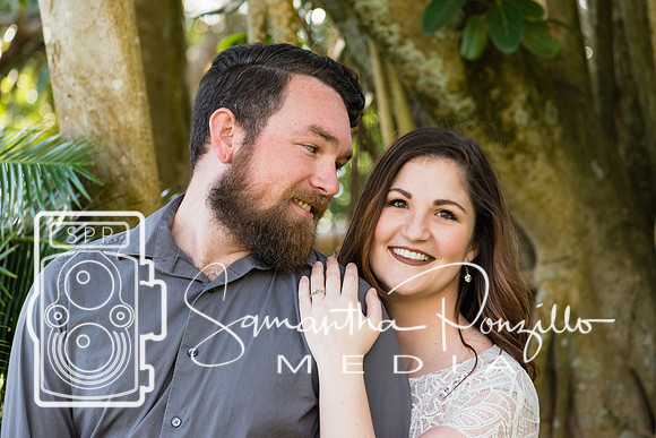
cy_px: 214
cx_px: 336
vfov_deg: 7.7
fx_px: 3246
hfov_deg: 11.5
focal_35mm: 178
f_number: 4.8
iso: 500
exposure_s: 1/250
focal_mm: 116
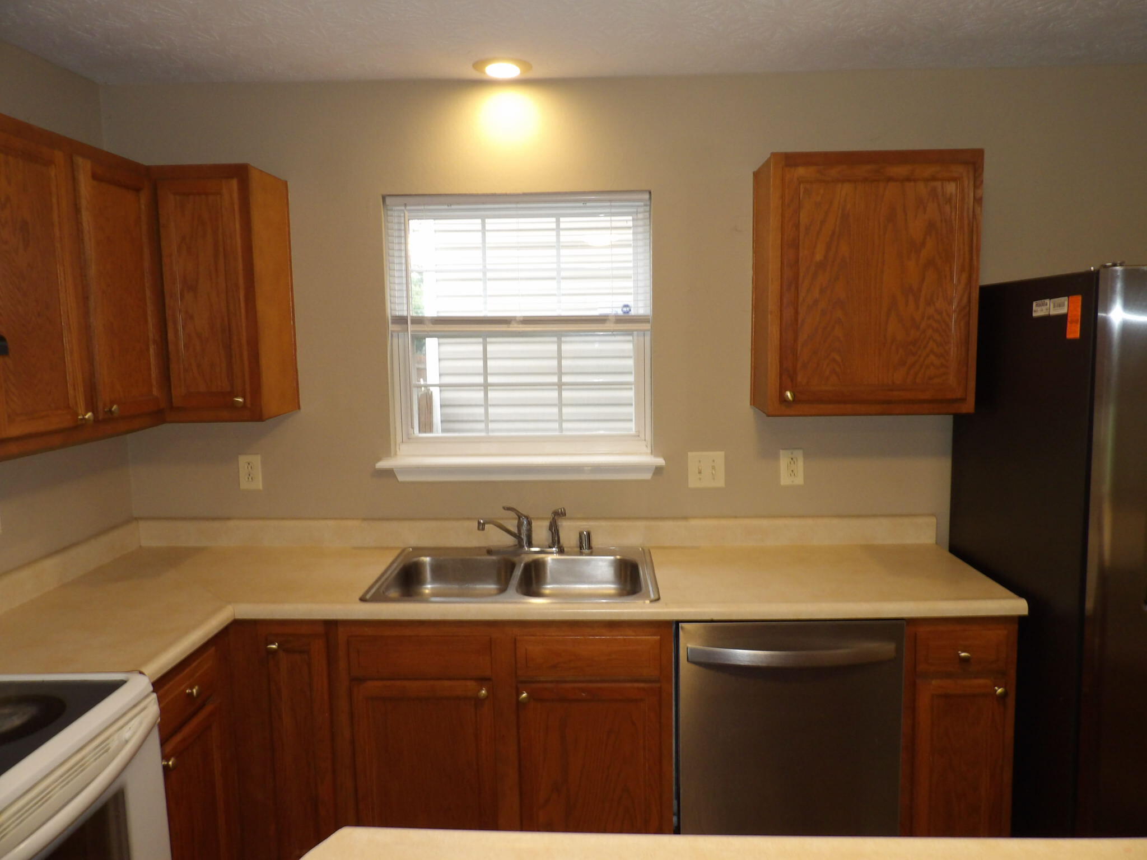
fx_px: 795
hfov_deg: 71.6
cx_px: 574
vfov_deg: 56.8
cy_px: 430
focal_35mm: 24
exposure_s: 1/29
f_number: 3.2
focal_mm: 4.3
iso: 200
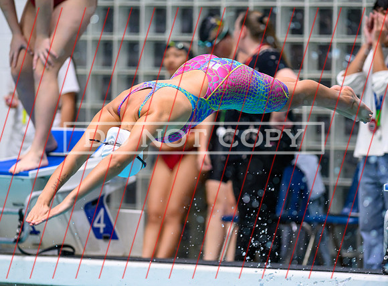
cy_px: 147
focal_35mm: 366
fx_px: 4075
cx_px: 223
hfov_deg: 5.5
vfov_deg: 4.0
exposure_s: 1/800
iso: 2000
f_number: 2.8
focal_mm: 300
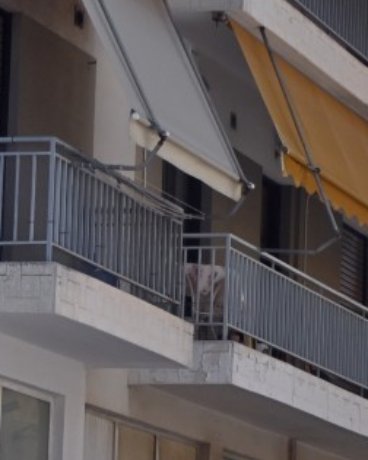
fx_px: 2736
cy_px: 440
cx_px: 662
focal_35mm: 201
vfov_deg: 9.6
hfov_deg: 7.5
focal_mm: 30
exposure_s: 1/320
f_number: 9
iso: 125
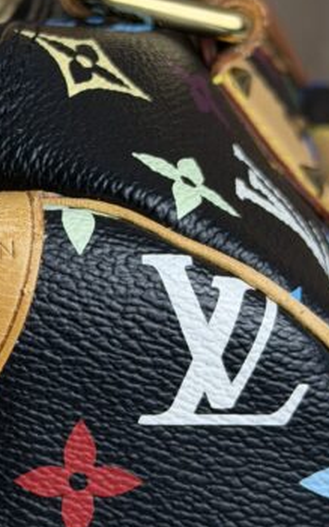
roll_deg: -0.4
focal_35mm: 116
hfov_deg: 11.1
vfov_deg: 18.0
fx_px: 1666
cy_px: 209
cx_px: -65
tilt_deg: -18.5
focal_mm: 6.76
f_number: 1.78
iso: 50
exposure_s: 1/151
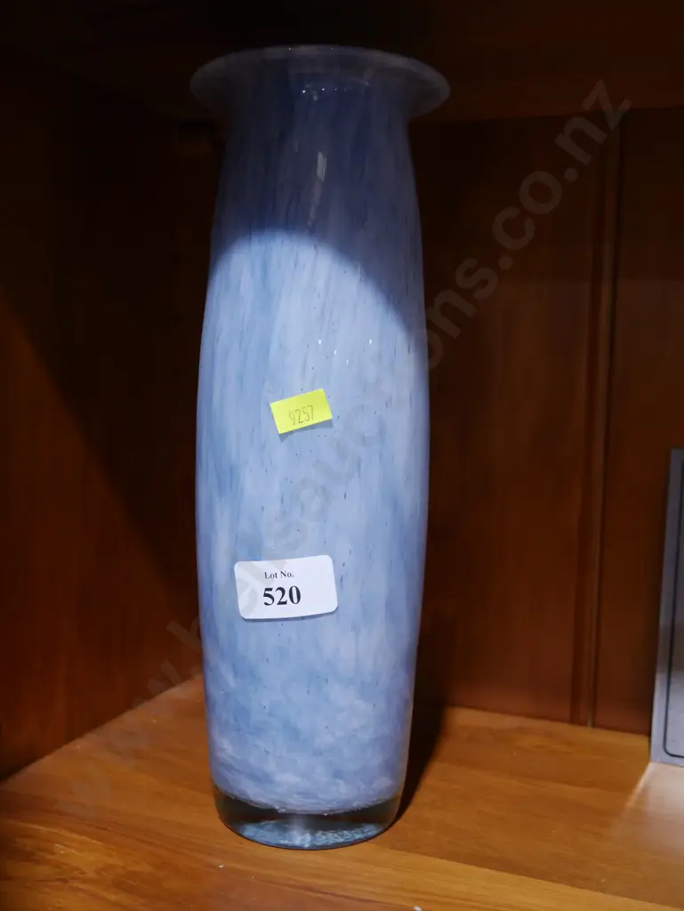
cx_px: 342
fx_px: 1000
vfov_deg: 49.0
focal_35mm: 38
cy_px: 456
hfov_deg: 37.8
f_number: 4.1
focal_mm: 19
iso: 640
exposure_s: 1/60
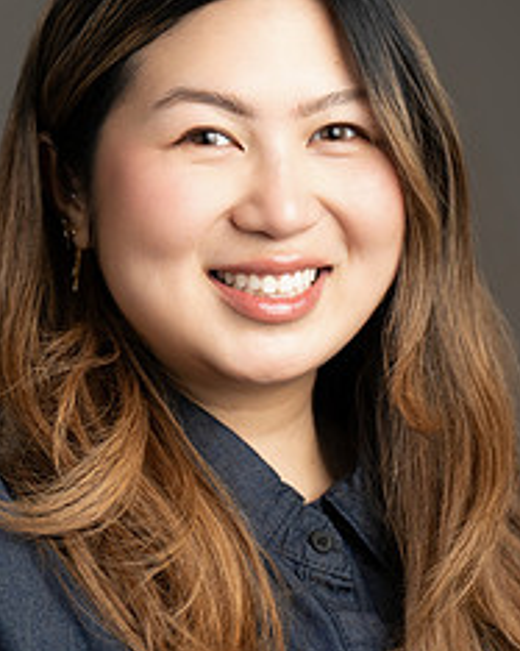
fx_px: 3792
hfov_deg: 7.8
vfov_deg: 9.8
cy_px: 423
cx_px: 231
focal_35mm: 197
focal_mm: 109
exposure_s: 1/200
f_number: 2.8
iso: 320
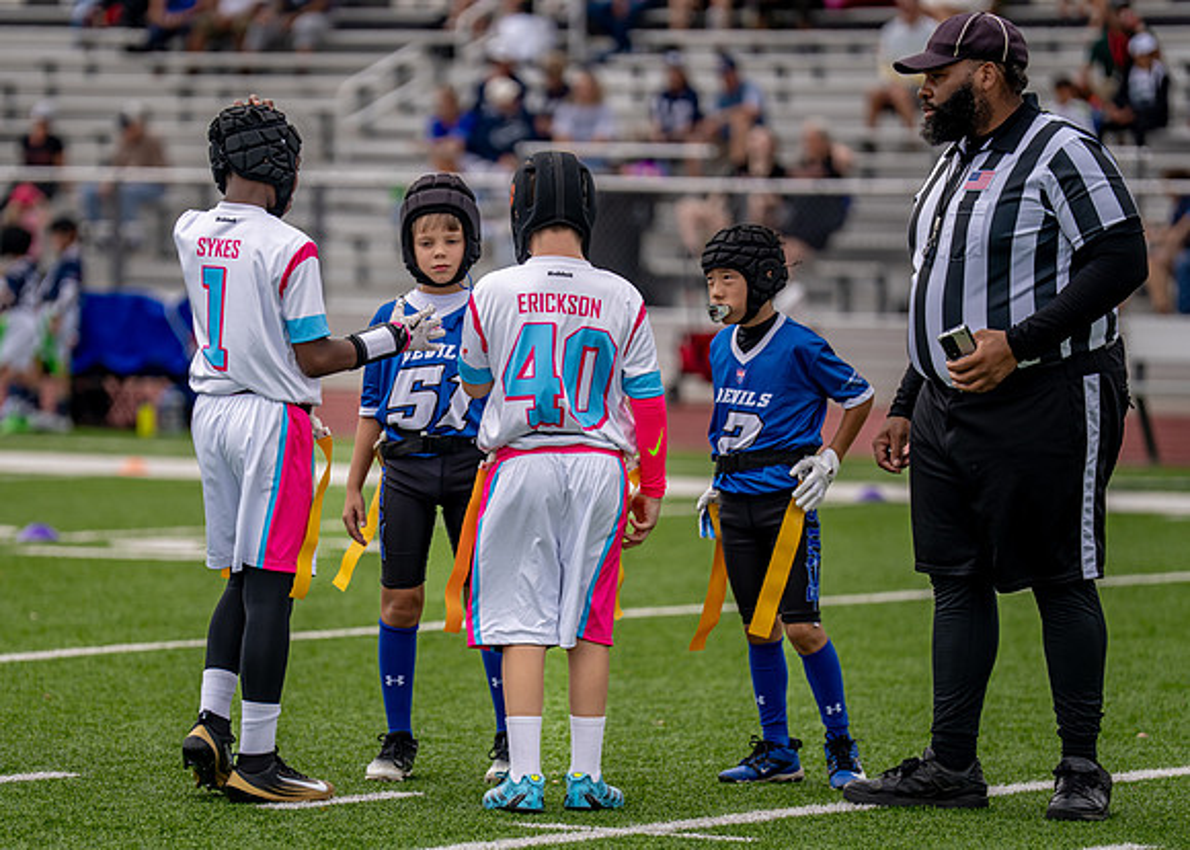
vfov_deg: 6.6
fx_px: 7324
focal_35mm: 217
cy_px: 502
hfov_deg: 9.3
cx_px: 441
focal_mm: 171
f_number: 2.8
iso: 100
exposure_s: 1/1600
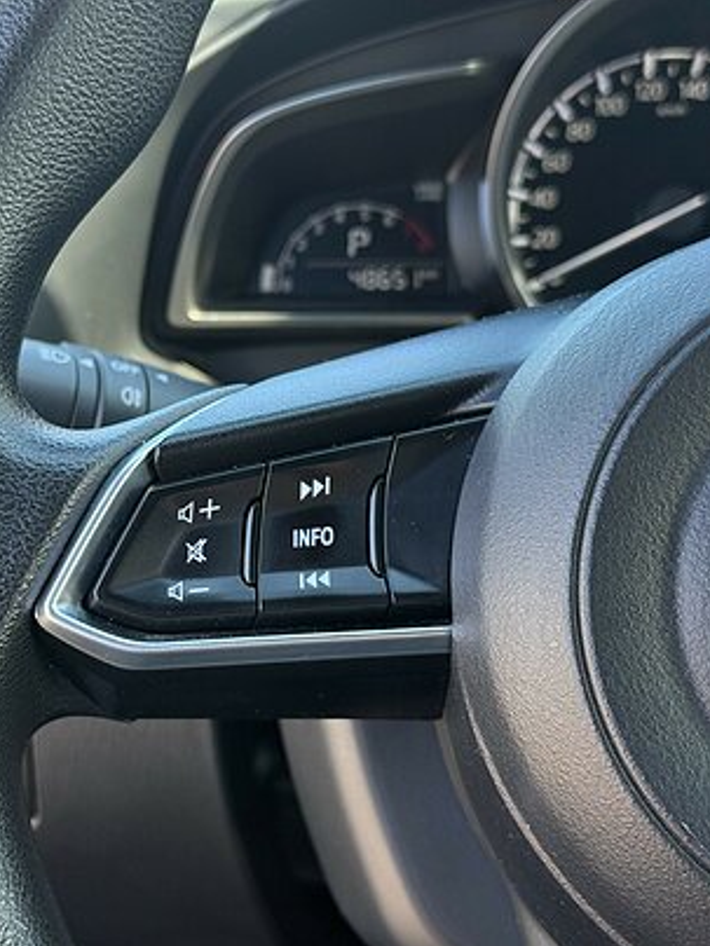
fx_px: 1778
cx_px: 260
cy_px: 478
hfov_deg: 22.5
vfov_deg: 29.8
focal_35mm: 65
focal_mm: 6.76
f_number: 1.78
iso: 125
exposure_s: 1/133
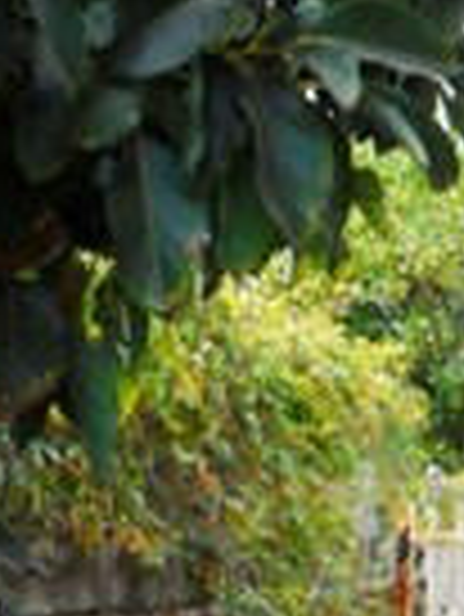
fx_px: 2409
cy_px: 558
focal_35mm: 135
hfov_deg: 9.6
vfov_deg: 14.4
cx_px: 1162
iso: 80
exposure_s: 1/160
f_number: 4
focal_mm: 5.2
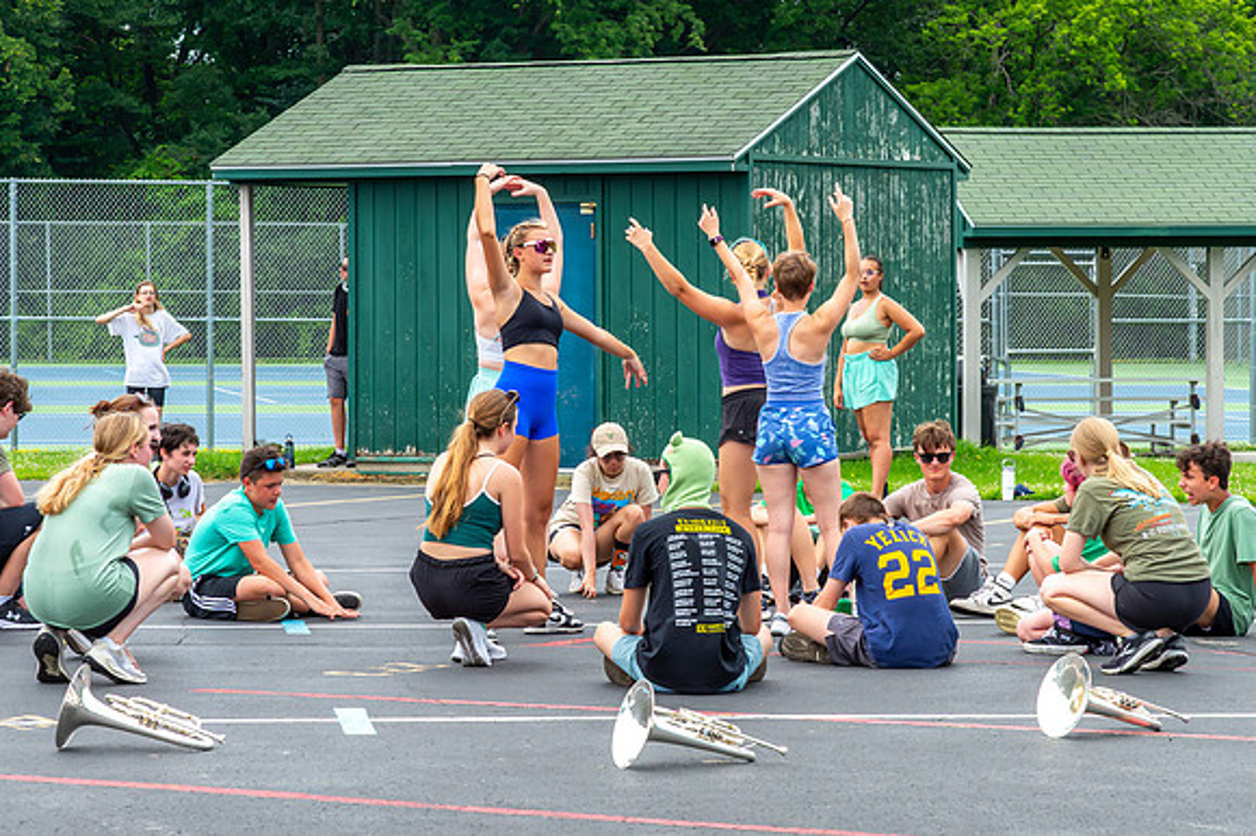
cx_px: 662
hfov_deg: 16.9
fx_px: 4236
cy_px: 358
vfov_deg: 11.3
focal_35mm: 121
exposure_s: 1/400
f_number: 13
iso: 1250
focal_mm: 100
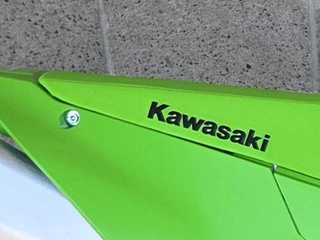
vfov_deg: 9.4
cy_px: 401
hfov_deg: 11.7
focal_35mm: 152
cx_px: 621
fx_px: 1405
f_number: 1.8
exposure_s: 1/180
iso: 32
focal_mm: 5.4
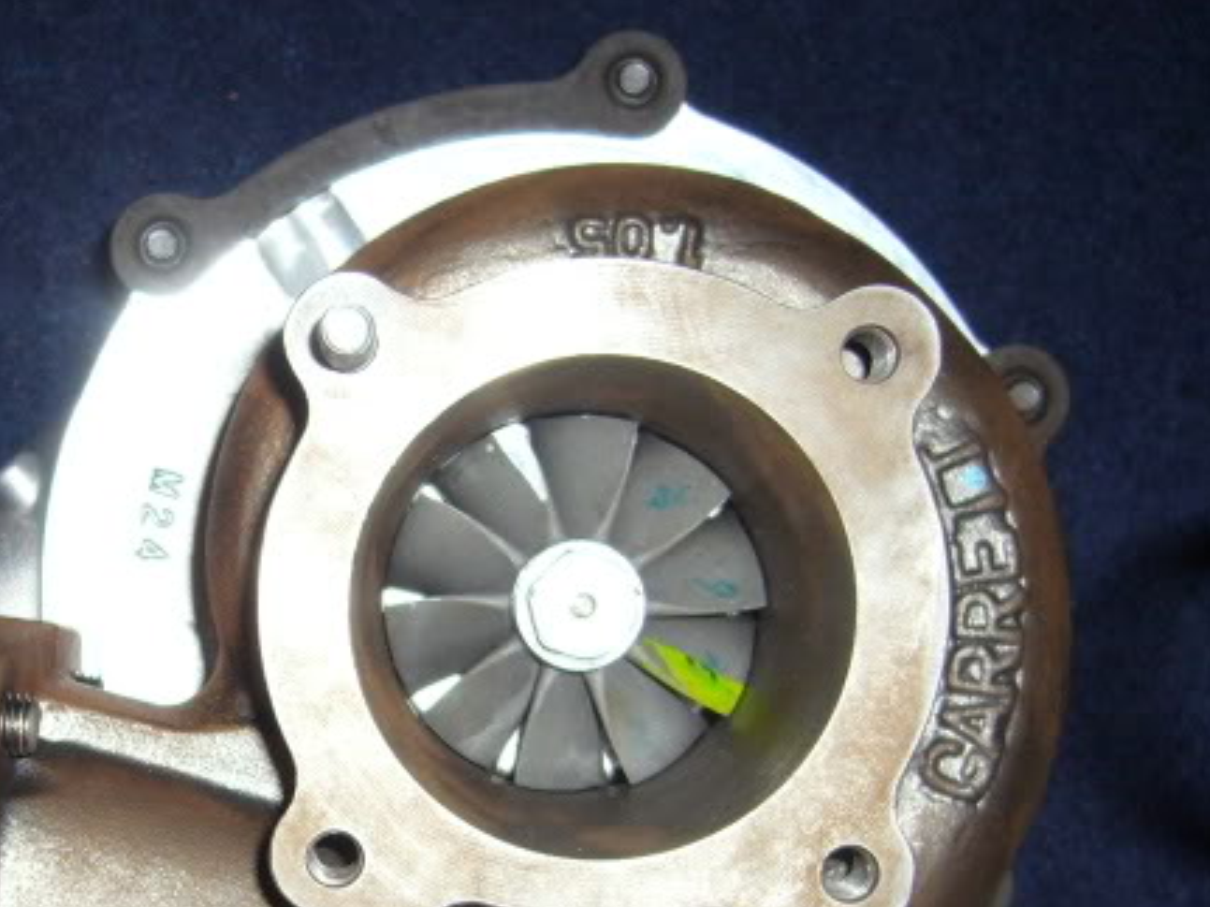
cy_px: 747
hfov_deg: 29.2
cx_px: 239
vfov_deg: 22.2
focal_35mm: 65
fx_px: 2271
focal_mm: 5.8
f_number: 2.8
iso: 100
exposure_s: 1/30
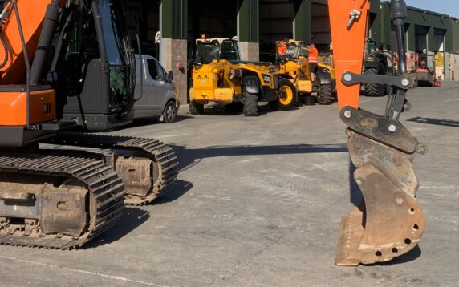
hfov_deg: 36.5
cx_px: 148
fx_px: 688
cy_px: 14
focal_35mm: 55
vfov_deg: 22.8
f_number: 1.8
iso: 16
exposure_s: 1/1848
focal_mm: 3
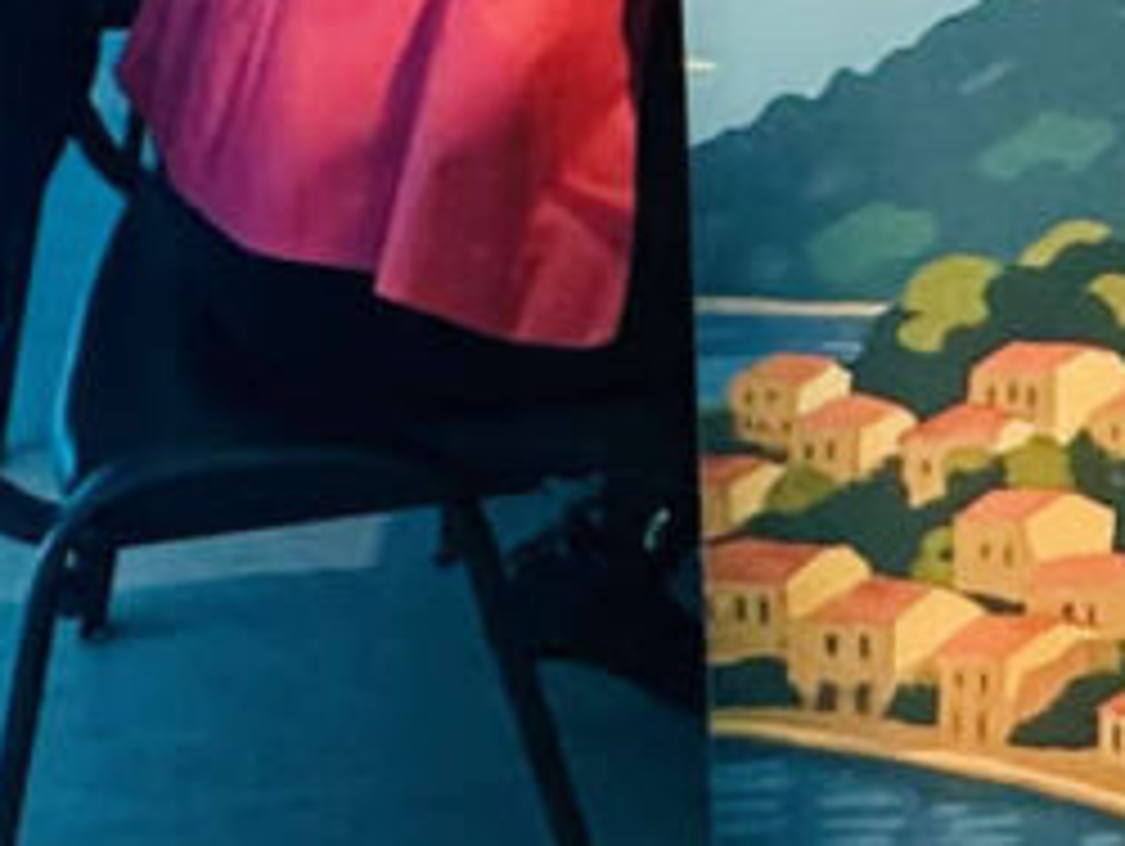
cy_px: -369
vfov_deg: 16.0
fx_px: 2798
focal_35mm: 86
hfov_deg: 20.7
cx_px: 1472
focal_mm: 2.22
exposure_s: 1/50
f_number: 2.2
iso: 500
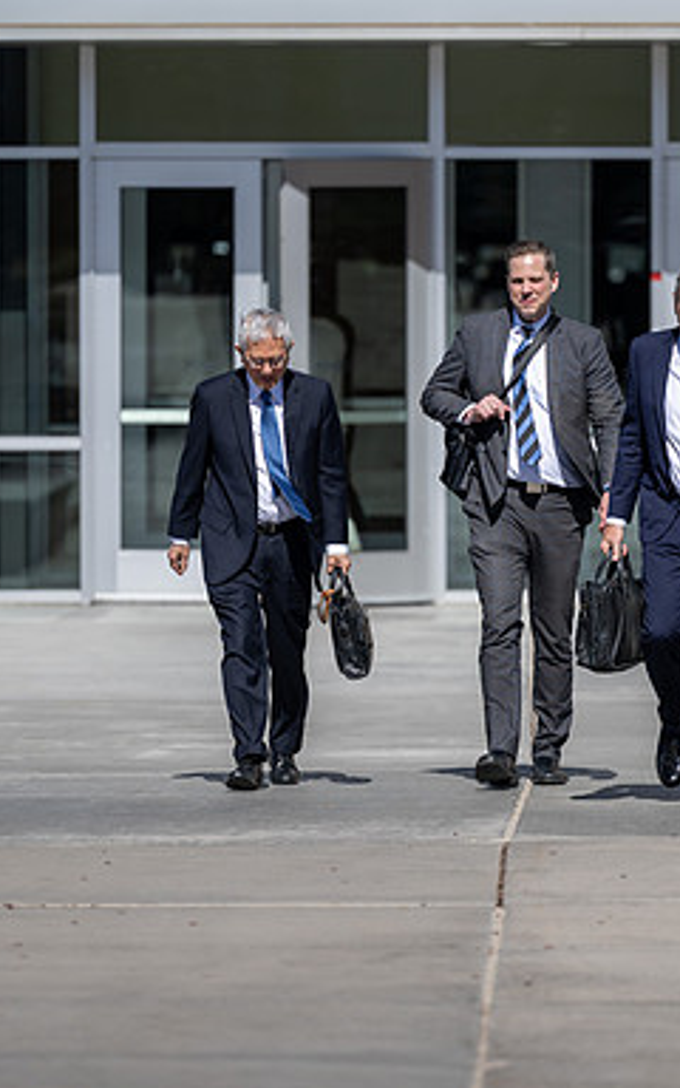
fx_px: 9133
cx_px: 459
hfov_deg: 4.3
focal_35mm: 308
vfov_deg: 6.8
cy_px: 545
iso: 100
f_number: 2.8
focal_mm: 200
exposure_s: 1/3200
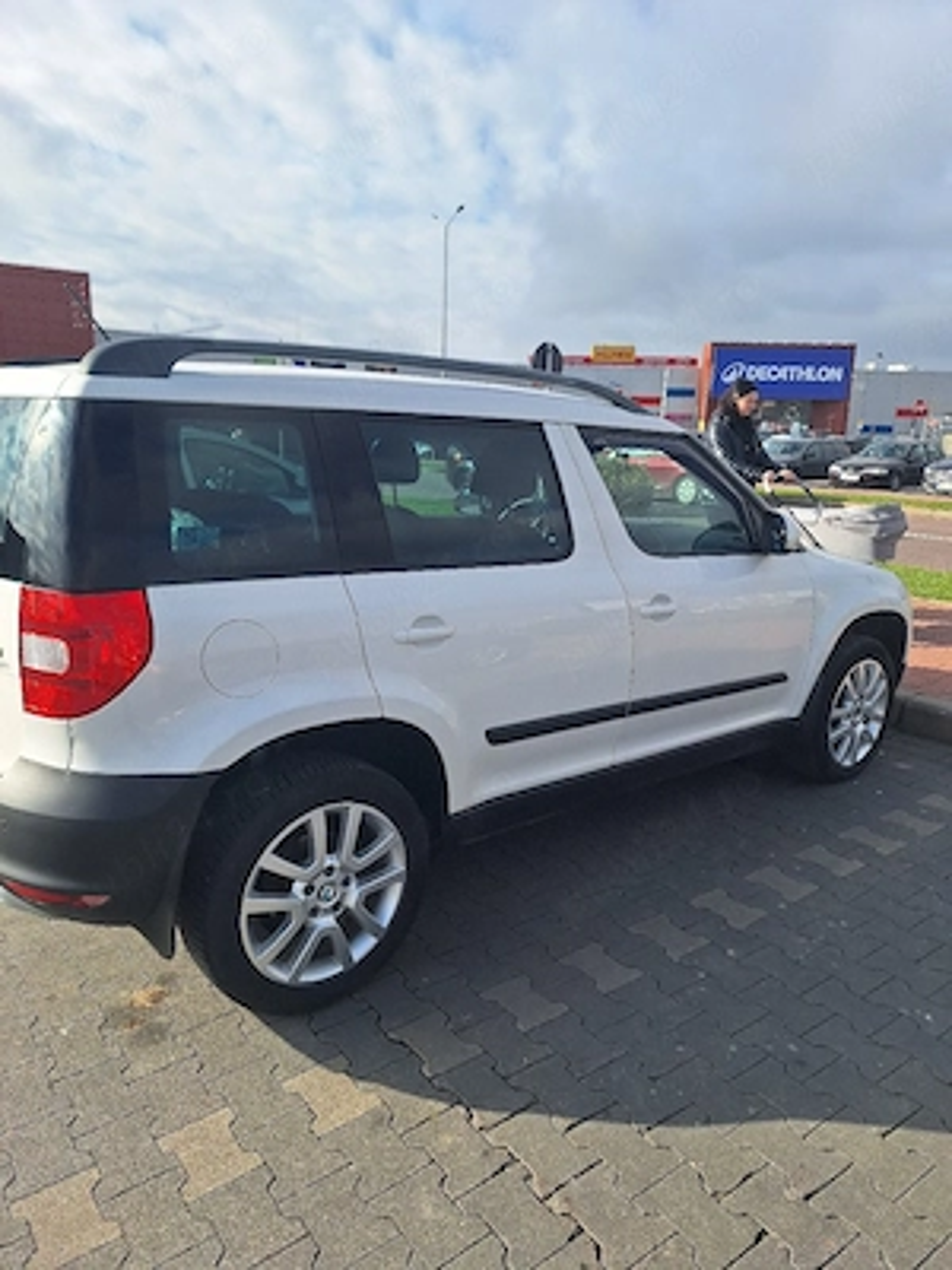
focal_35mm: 23
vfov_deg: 73.9
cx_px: 476
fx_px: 843
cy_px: 635
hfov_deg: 58.9
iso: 40
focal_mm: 5.54
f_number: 1.8
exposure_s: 1/3333
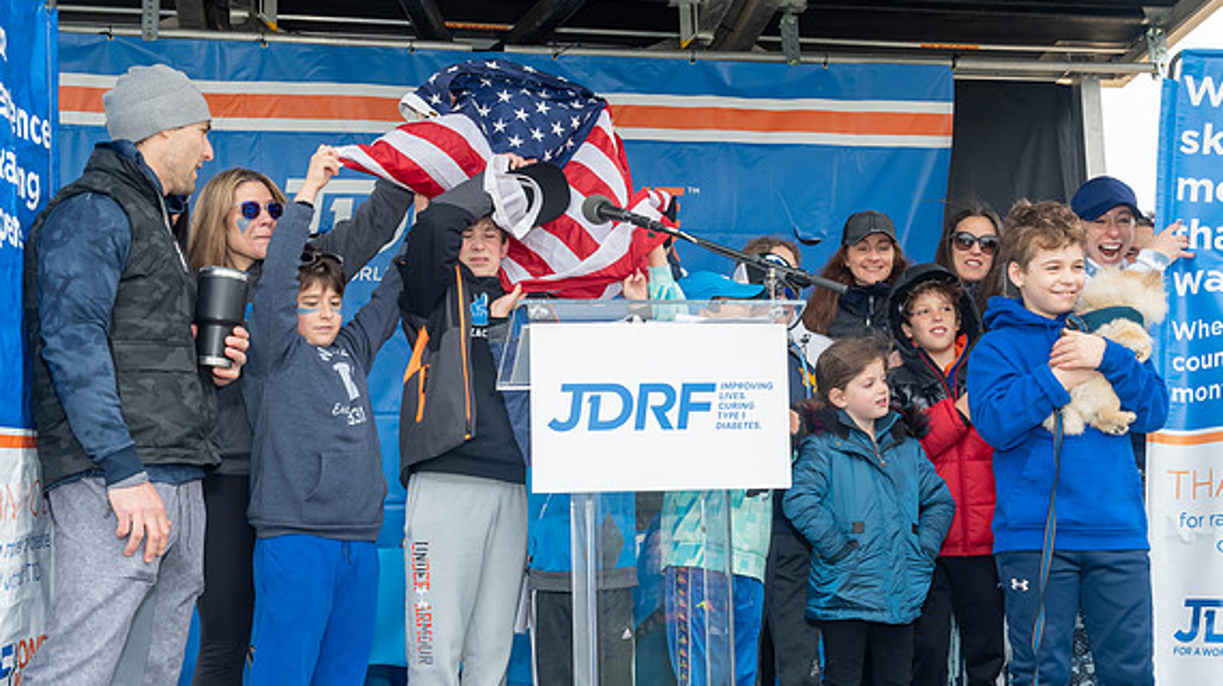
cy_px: 328
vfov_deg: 24.4
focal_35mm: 49
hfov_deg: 42.1
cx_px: 647
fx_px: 1588
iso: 400
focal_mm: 26
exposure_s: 1/250
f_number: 6.3
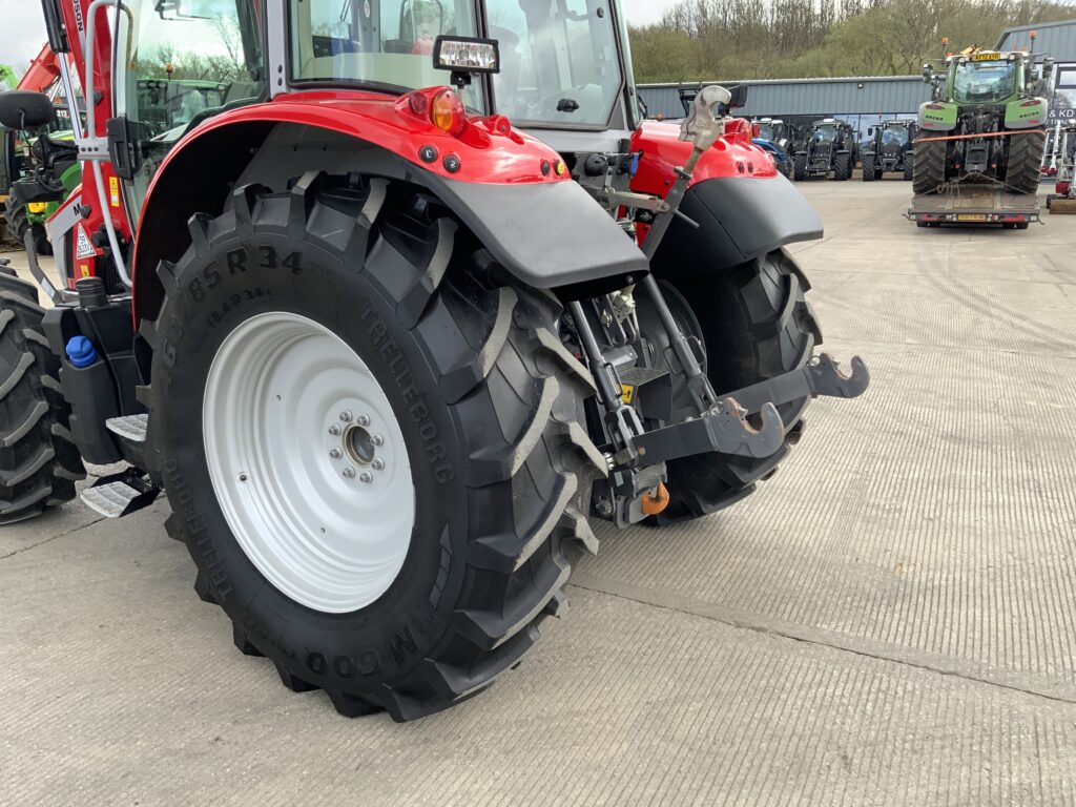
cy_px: 404
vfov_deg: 48.2
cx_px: 538
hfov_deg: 61.7
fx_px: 901
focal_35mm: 29
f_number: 1.8
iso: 16
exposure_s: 1/191
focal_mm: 3
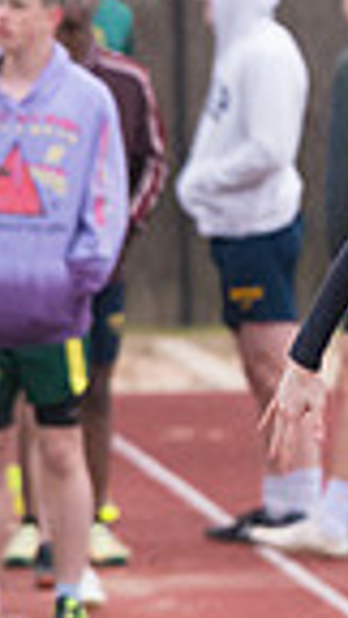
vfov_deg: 2.4
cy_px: 348
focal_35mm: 904
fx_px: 14830
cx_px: 526
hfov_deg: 1.3
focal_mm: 185
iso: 2000
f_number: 4.5
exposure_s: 1/2000
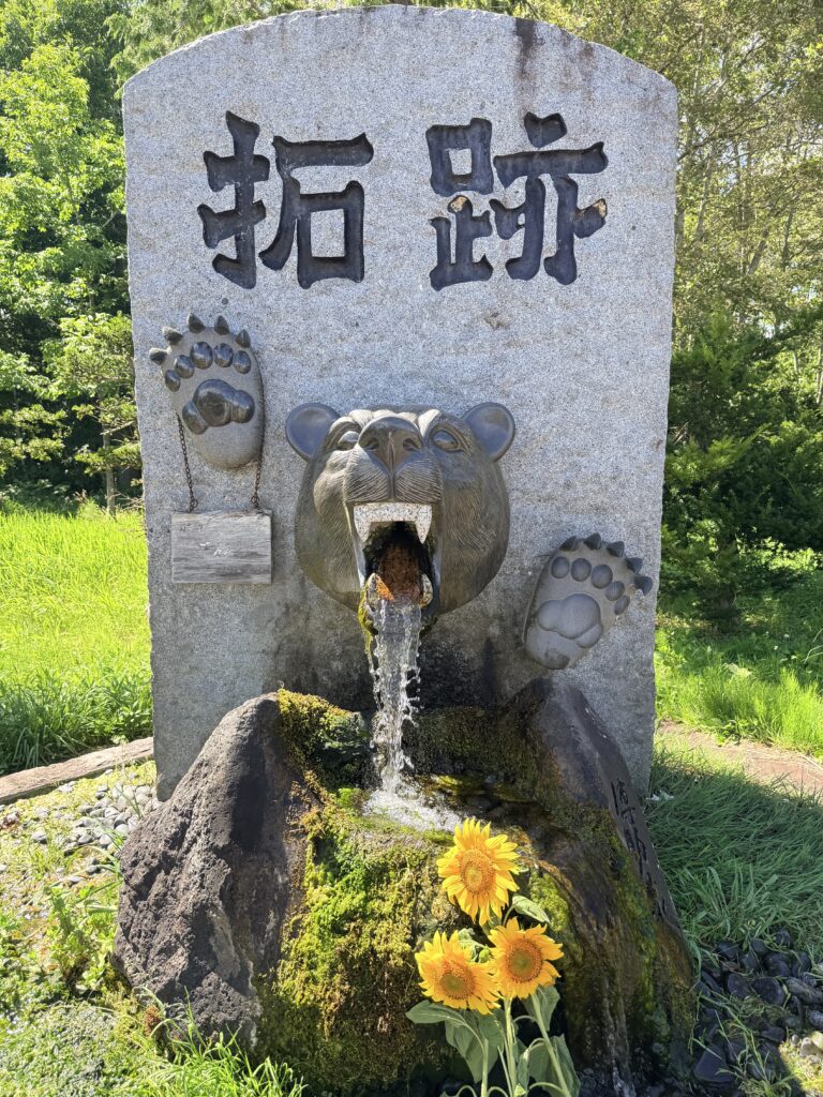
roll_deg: -0.2
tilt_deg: -7.4
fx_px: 761
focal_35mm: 24
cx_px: 412
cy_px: 548
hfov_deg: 56.8
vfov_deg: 71.6
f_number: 1.78
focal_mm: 6.76
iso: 100
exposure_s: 1/689
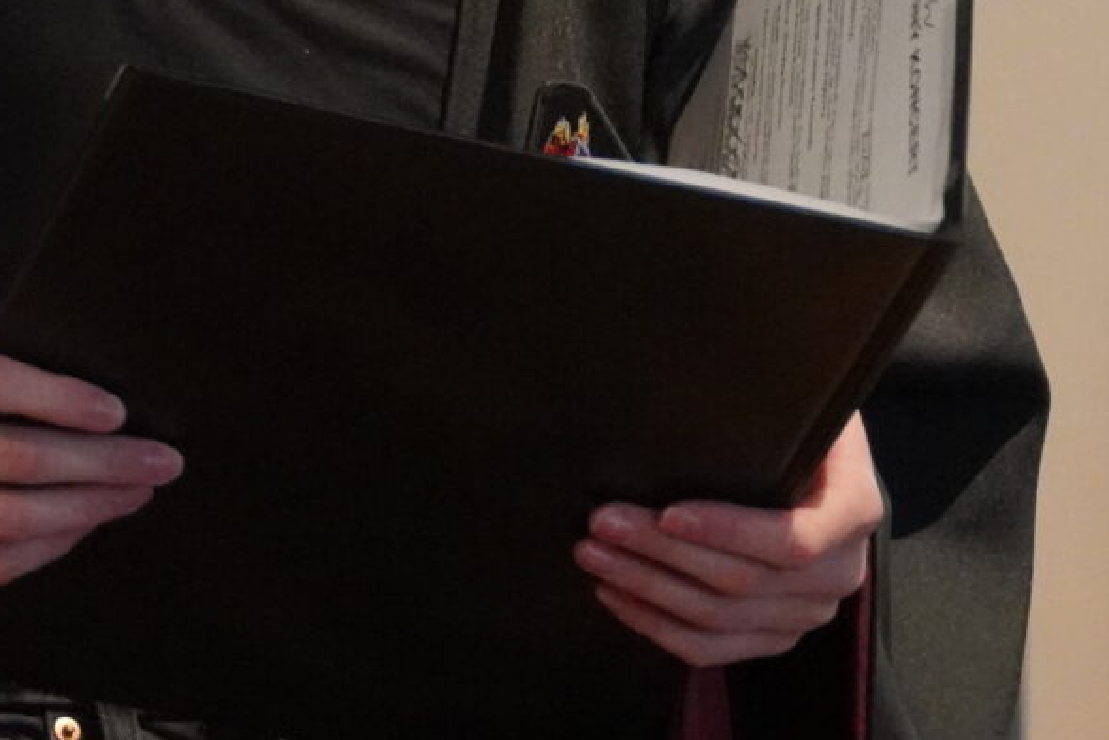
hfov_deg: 5.1
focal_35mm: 401
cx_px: 279
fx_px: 12355
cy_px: -341
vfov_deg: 3.4
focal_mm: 82
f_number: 5.6
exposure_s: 1/160
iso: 5000
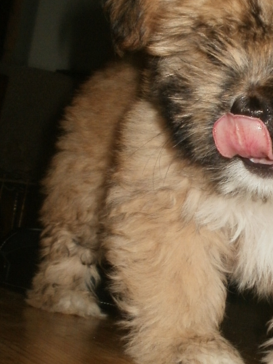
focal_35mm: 85
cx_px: 289
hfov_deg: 16.9
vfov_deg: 23.0
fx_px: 894
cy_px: 206
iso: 125
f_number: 3.5
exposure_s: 1/30
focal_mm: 6.3
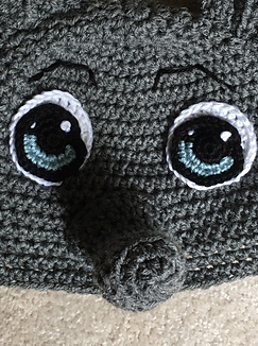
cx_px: 123
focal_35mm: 57
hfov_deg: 25.6
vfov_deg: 33.6
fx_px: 569
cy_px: 117
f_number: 2.2
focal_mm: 4.15
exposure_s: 1/30
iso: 100
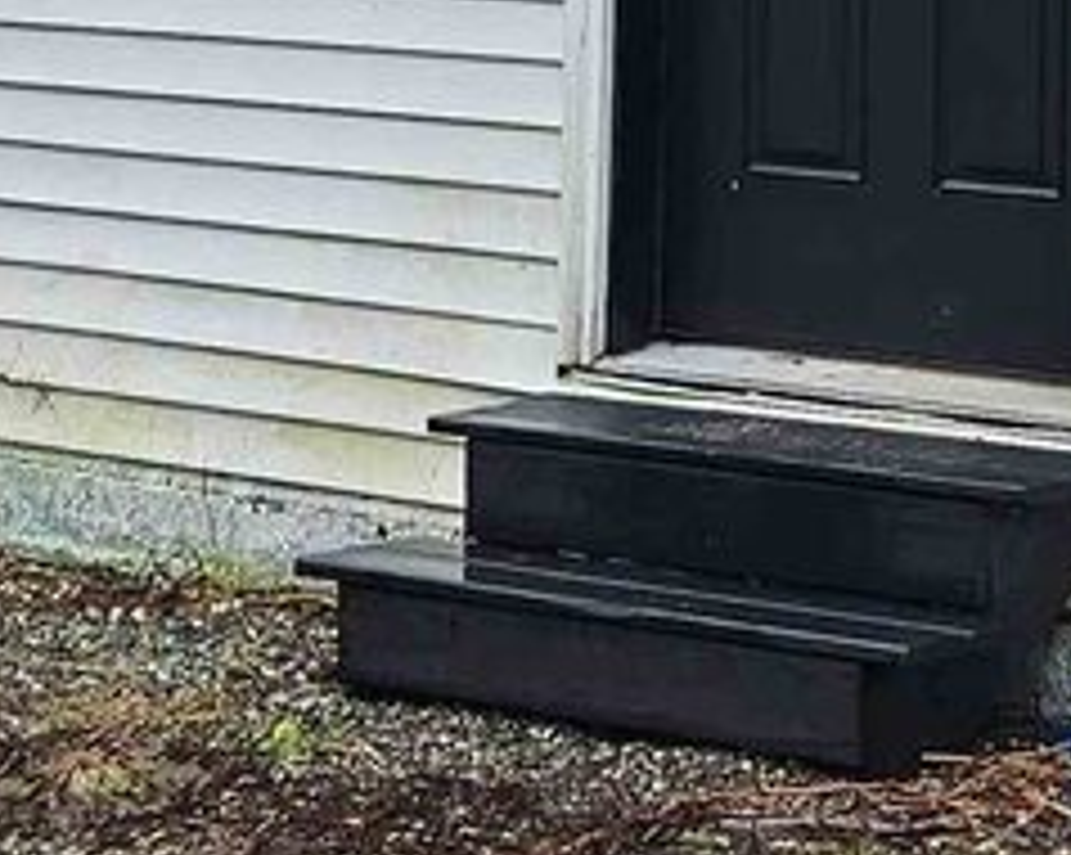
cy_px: -522
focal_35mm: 151
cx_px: 630
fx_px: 4782
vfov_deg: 9.8
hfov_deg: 12.8
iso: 25
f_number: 1.8
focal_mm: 5.4
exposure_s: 1/696
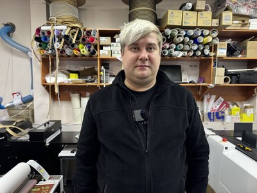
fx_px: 178
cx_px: 128
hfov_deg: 71.6
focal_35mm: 24
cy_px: 96
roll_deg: +0.2
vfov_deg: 56.8
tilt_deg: -5.4
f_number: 1.78
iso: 200
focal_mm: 6.76
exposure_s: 1/84
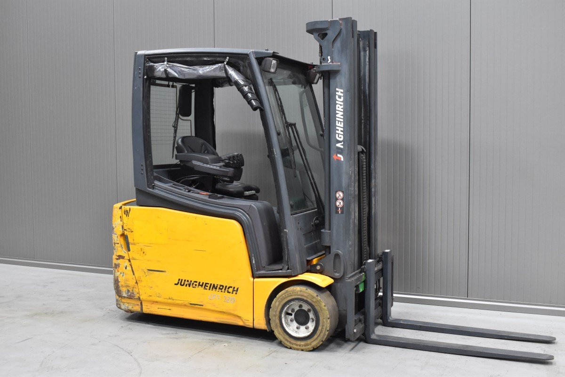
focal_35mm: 40
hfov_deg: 47.9
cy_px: 188
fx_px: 636
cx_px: 282
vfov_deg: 33.0
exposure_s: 1/25
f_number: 5.6
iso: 1600
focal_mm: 27
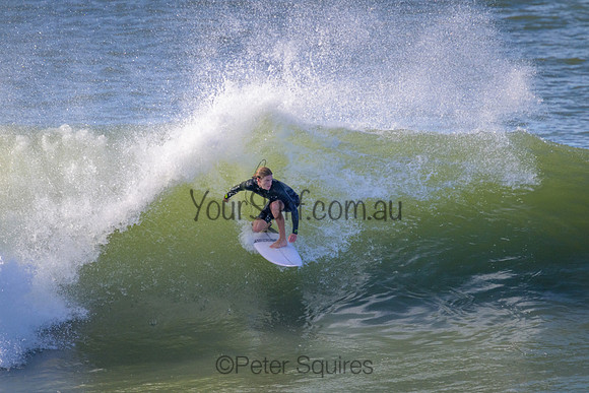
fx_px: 13091
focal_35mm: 800
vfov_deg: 1.7
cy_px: 196
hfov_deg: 2.6
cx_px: 294
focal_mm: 800
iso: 1800
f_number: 11
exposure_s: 1/2000
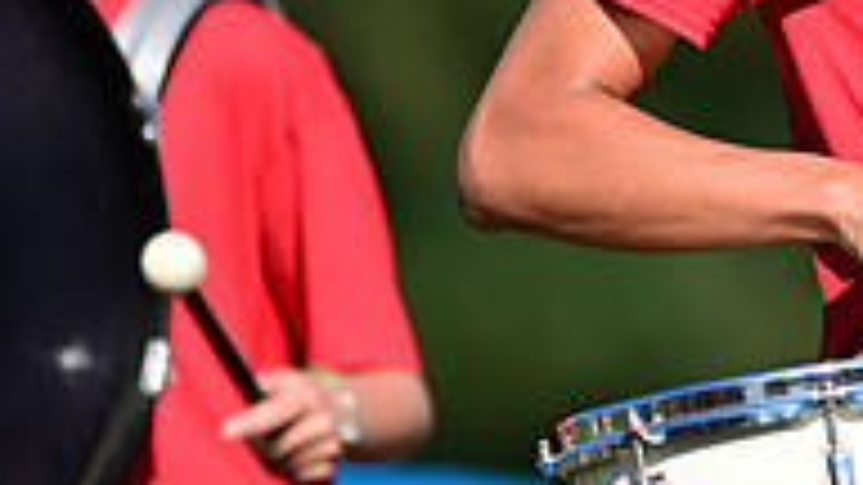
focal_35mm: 947
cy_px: -72
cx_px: 1294
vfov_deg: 1.3
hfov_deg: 2.3
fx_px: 21670
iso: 100
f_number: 2.8
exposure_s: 1/1600
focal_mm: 300
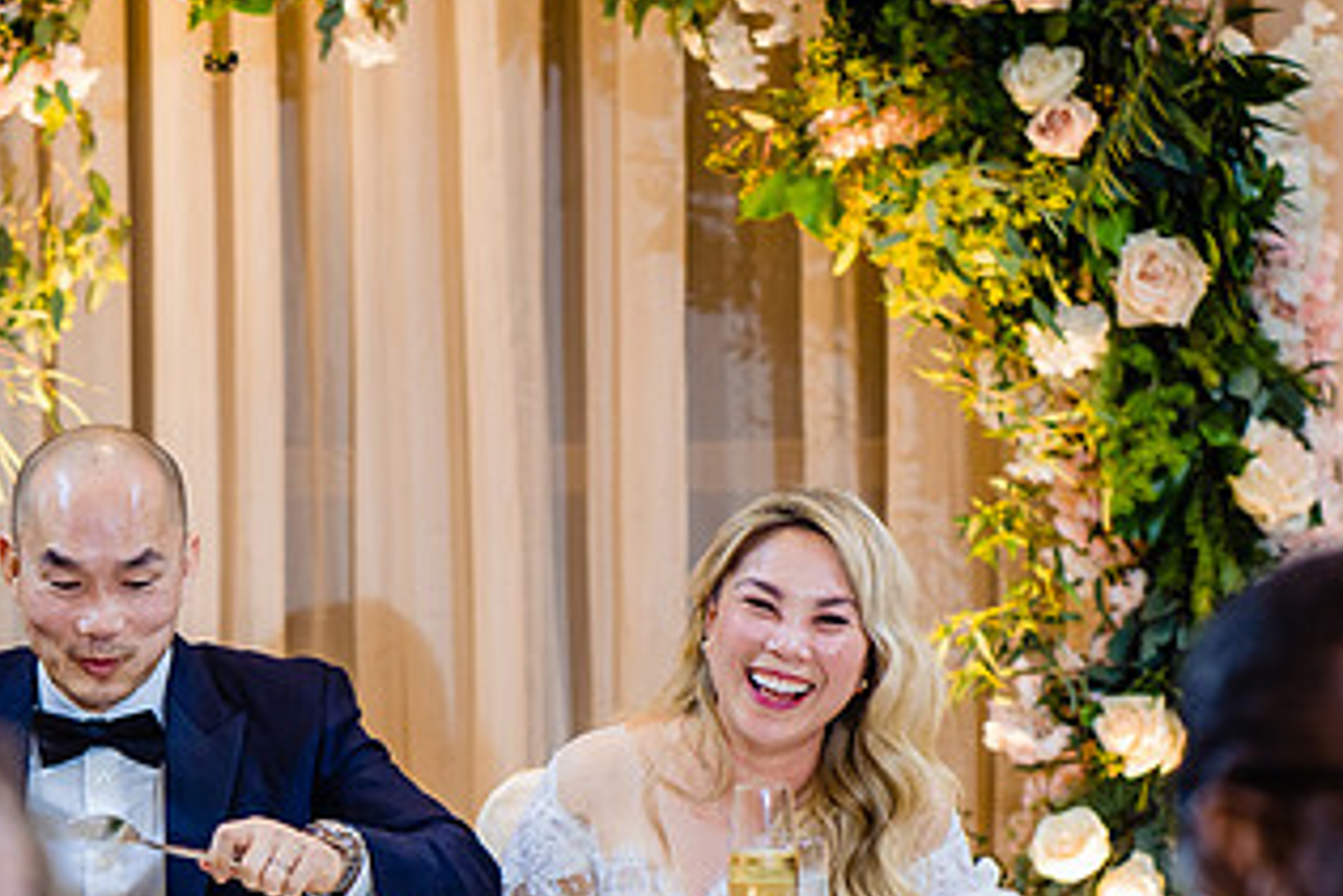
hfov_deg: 13.1
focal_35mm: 156
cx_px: 463
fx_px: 5822
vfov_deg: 8.8
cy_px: 694
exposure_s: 1/200
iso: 1250
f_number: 2.5
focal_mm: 85
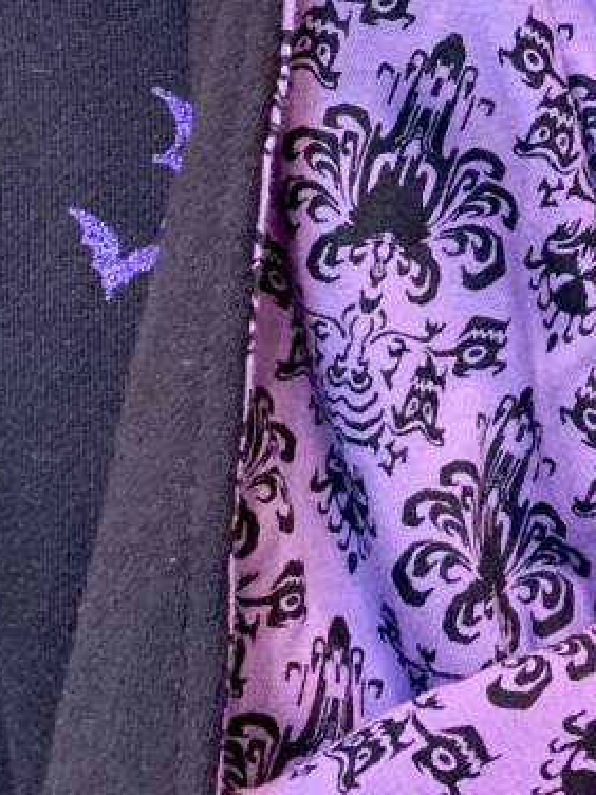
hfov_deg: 17.1
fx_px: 1905
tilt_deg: -11.5
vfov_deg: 23.0
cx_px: 685
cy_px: 101
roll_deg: -0.6
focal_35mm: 83
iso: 320
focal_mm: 4.25
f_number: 1.8
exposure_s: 1/40
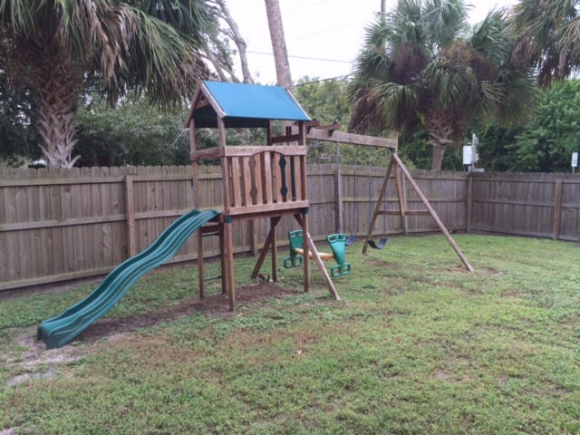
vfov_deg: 48.2
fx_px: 486
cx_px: 290
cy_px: 218
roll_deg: -1.2
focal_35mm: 29
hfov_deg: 61.7
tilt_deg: -7.1
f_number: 2.2
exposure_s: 1/323
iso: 32
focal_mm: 4.15
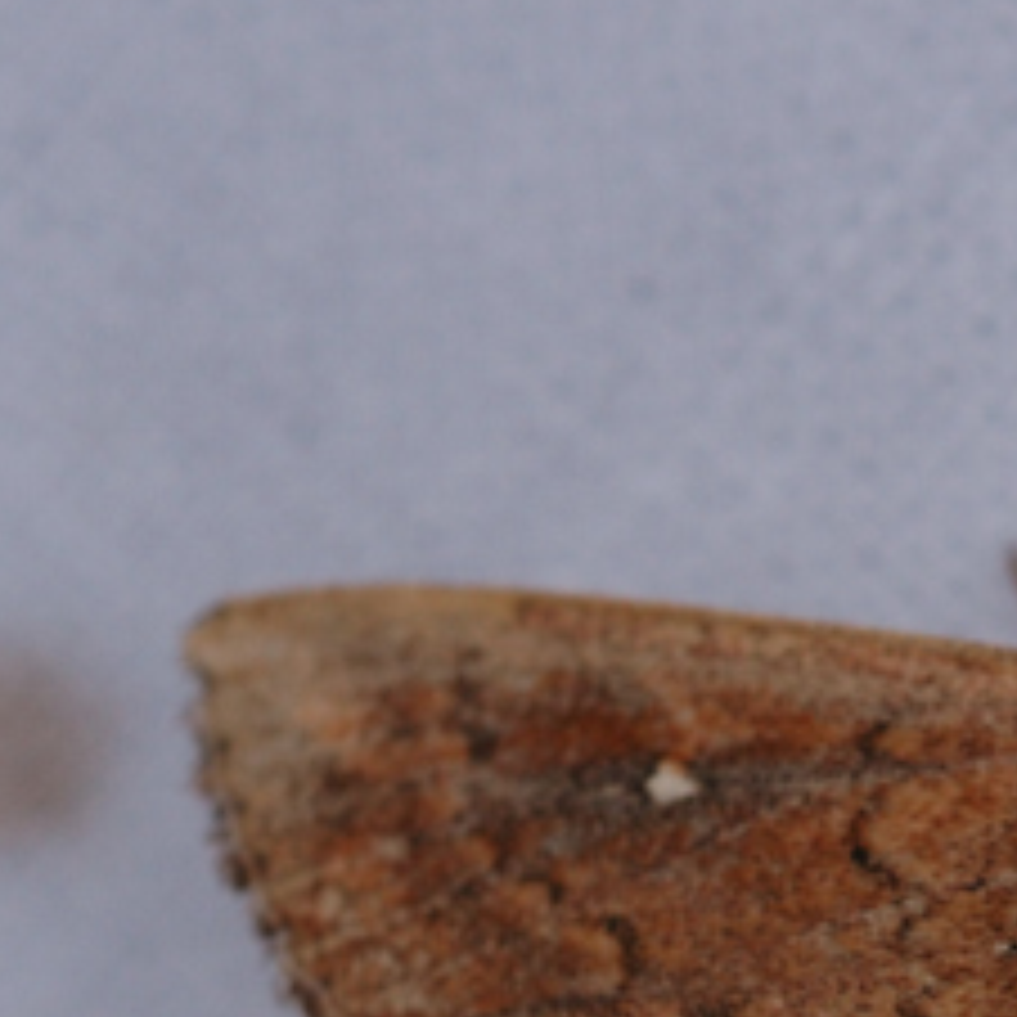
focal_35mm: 570
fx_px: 18940
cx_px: 927
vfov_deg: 3.1
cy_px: 981
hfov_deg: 3.1
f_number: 8
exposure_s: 1/250
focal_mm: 105
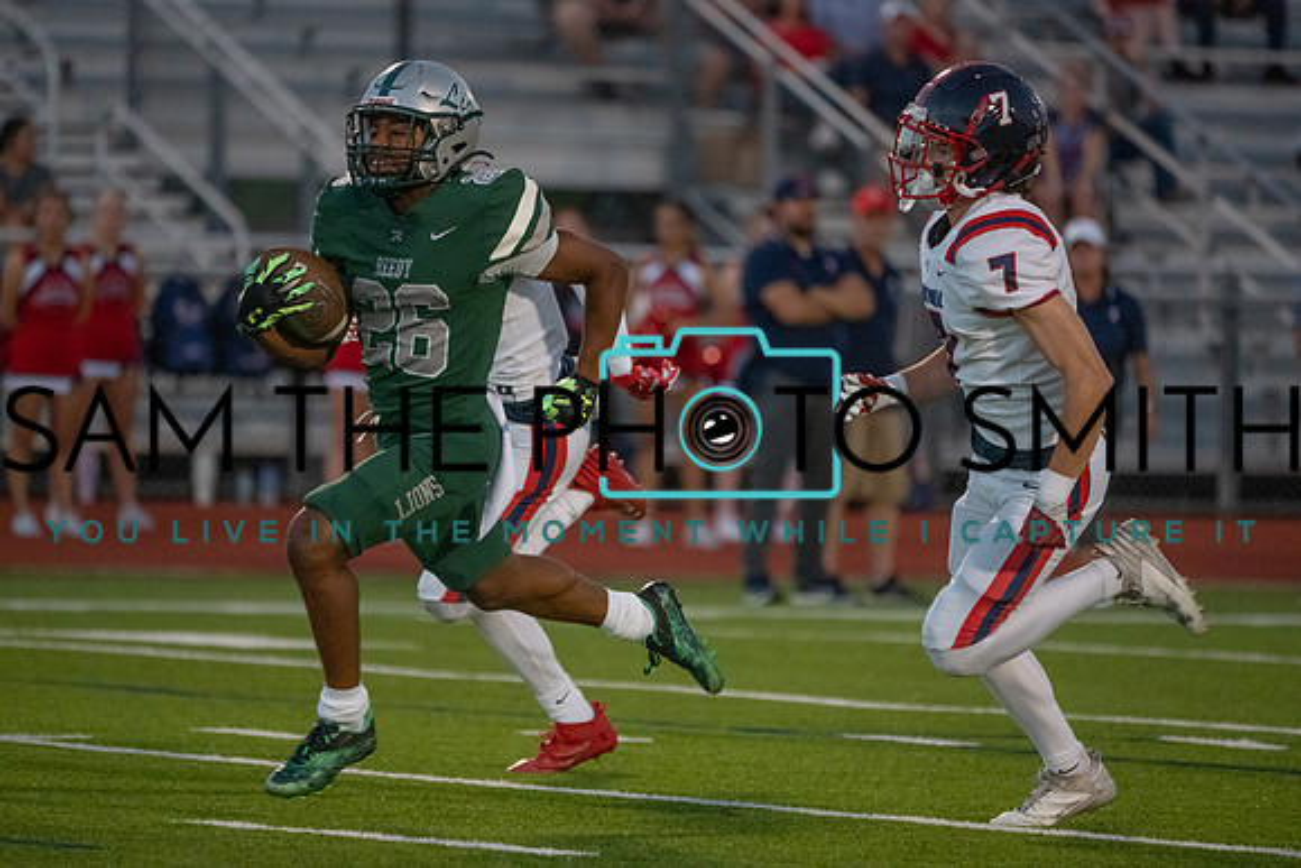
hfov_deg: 5.2
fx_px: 14458
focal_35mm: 400
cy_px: 434
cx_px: 650
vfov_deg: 3.4
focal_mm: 400
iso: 12800
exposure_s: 1/1250
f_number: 5.6
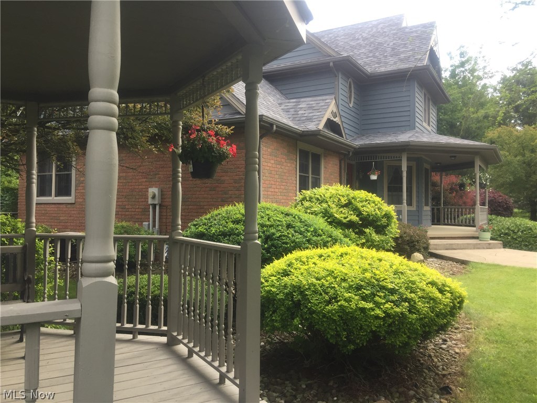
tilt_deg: +3.0
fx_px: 450
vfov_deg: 48.2
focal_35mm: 29
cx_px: 268
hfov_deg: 61.7
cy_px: 202
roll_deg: -0.7
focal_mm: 4.15
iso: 32
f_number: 2.2
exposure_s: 1/384
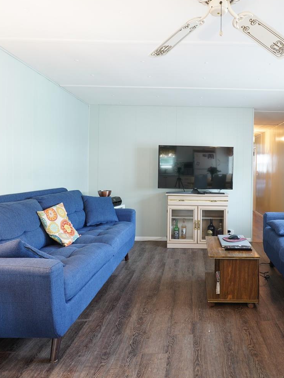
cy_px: 175
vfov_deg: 67.7
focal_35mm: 26
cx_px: 193
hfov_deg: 52.3
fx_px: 282
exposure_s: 1/1.25
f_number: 8
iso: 100
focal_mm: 11
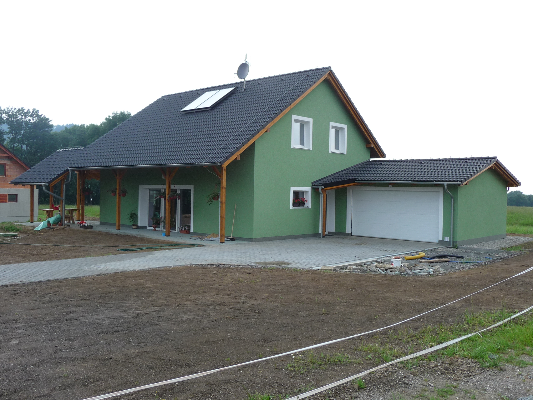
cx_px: 266
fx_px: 508
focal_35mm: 33
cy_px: 200
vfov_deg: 42.9
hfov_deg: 55.4
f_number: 3.3
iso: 100
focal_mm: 4.7
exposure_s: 1/100
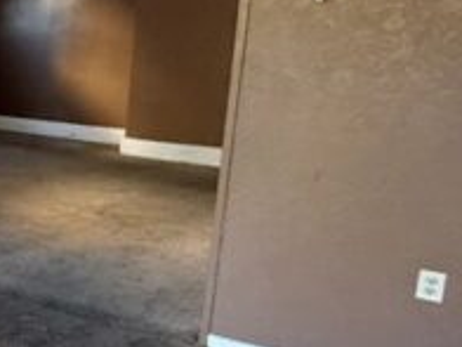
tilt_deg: -9.3
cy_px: 116
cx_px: -368
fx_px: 761
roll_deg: +1.1
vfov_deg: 25.5
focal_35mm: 57
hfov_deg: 21.7
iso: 500
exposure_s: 1/60
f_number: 2.2
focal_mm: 2.22
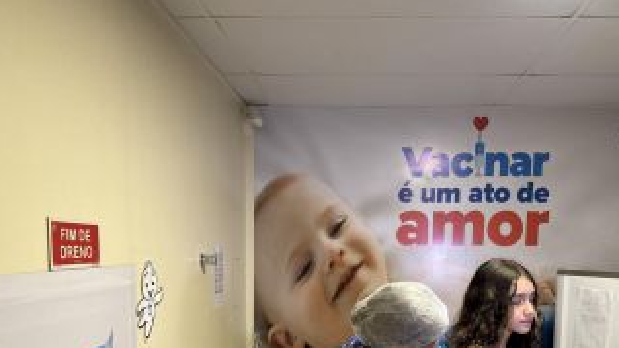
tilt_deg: -3.9
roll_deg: -0.5
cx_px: 340
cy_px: 285
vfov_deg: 34.4
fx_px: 541
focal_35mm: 33
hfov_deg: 59.4
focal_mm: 6.86
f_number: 1.78
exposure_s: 1/100
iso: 200
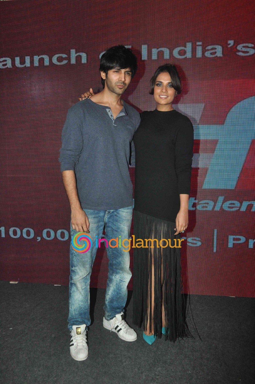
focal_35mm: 32
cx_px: 128
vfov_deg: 59.6
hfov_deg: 41.6
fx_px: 336
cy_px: 192
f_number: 10
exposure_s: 1/250
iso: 1000
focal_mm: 21
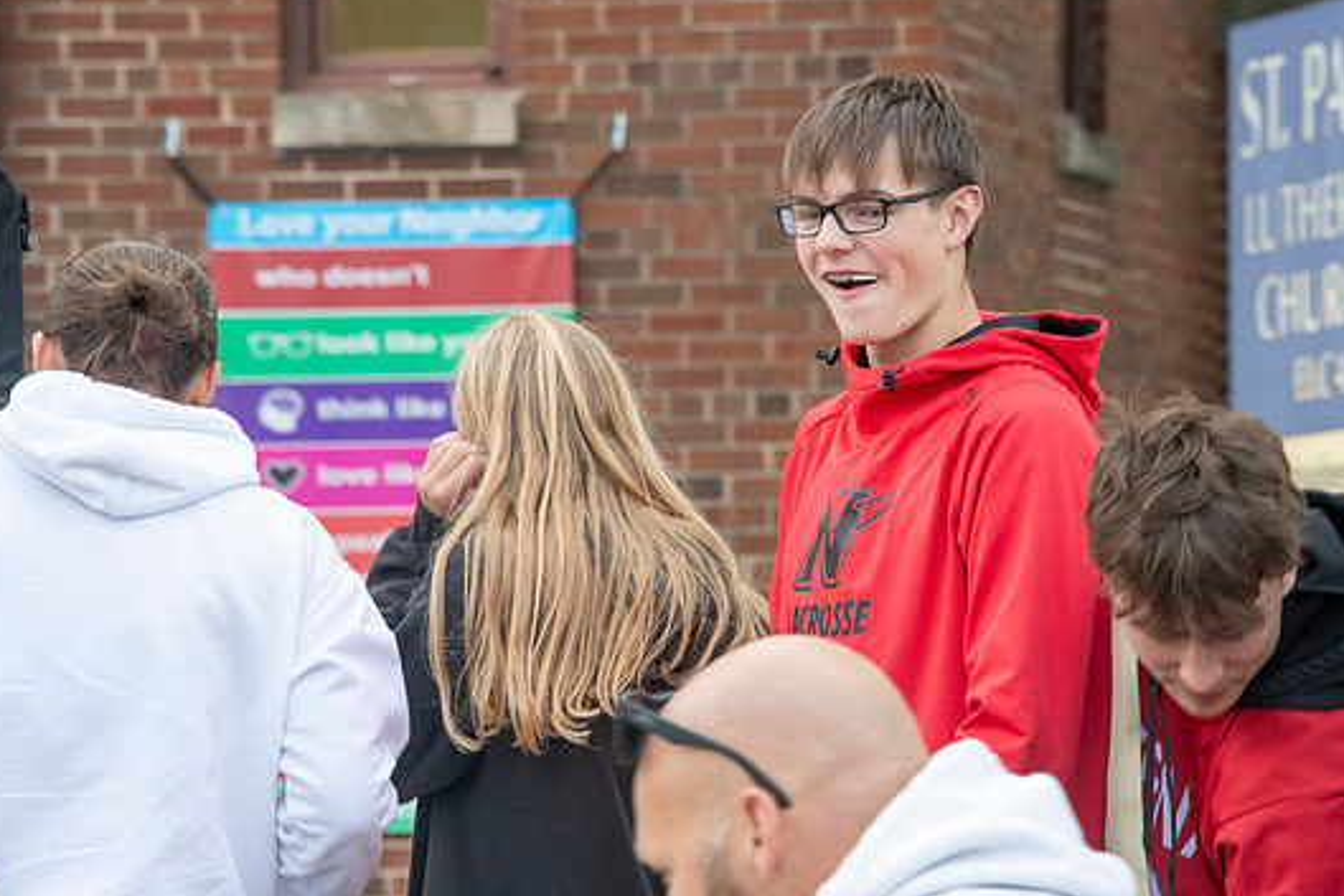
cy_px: 415
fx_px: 10232
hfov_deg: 7.5
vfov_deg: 5.0
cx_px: 719
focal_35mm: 274
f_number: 11
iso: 3200
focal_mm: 250
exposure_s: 1/250
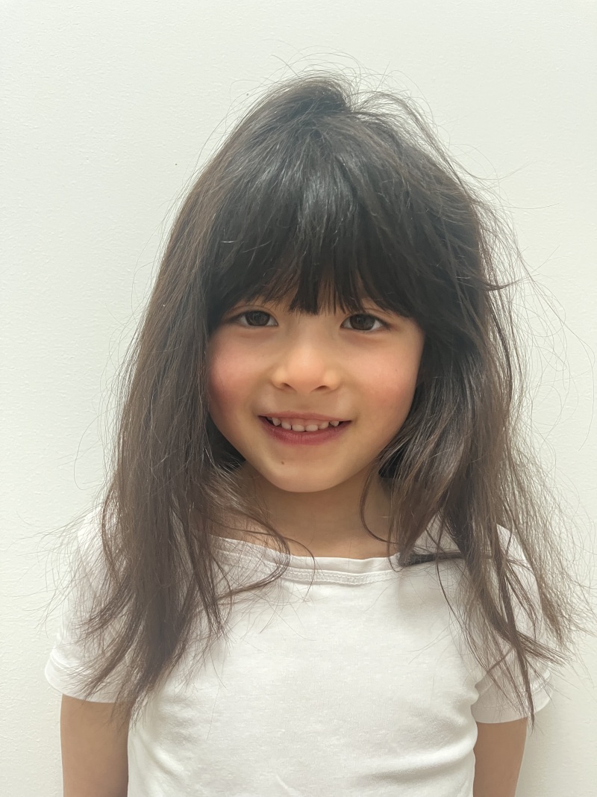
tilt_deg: +2.4
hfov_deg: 53.1
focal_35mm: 26
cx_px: 298
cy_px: 398
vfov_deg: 67.3
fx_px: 598
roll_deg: +1.6
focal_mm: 5.1
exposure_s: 1/60
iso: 200
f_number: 1.6
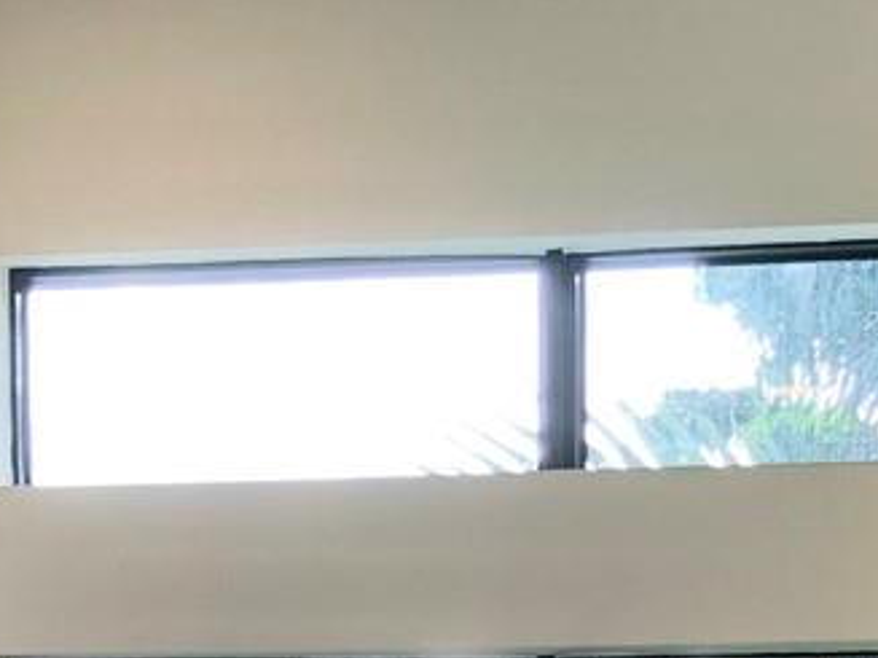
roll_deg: -1.0
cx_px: 558
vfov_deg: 9.9
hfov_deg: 14.4
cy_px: 1386
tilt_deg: -6.4
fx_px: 3474
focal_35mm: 137
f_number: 1.8
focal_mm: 3.99
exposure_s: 1/120
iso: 50
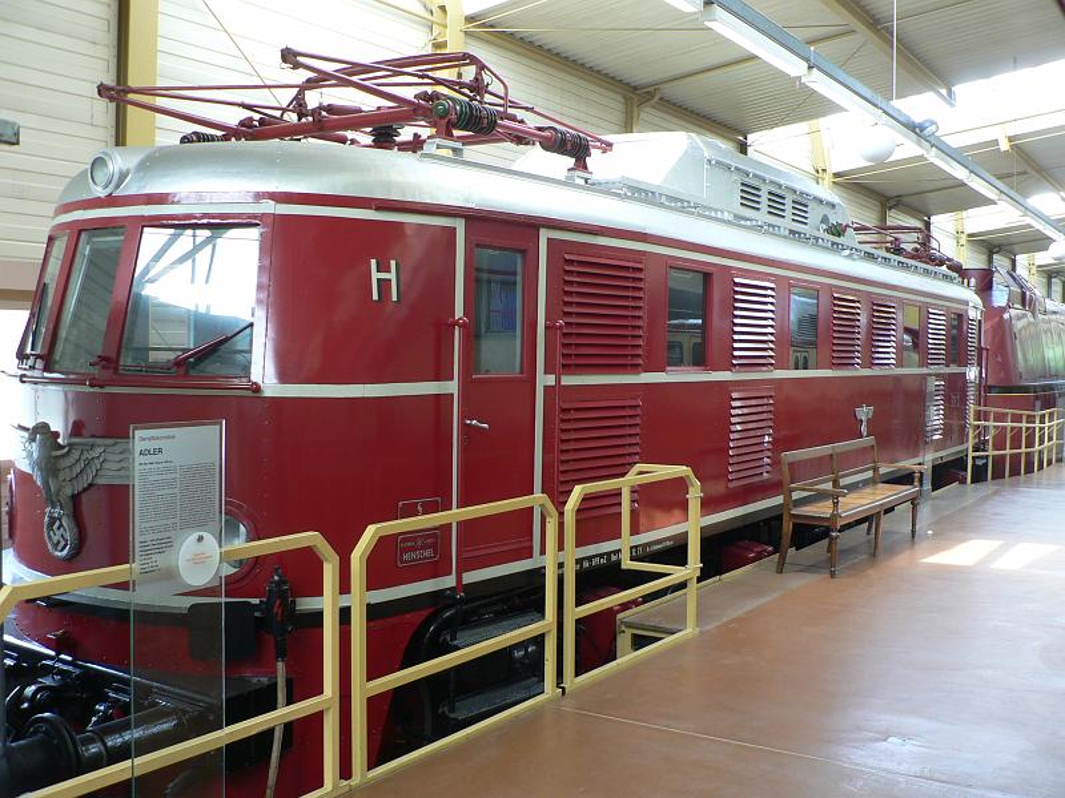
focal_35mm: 36
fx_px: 1108
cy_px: 399
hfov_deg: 51.4
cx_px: 532
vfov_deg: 39.7
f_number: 2.8
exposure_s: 1/30
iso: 80
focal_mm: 6
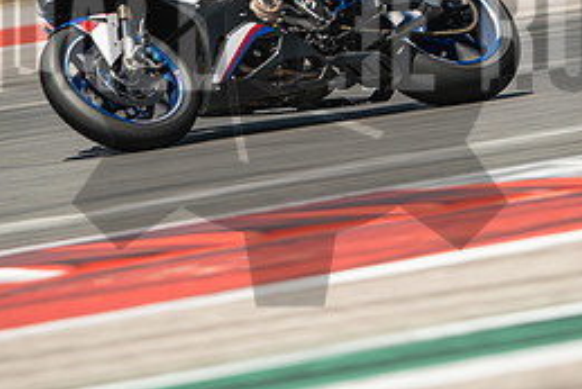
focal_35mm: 671
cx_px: 290
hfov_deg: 3.1
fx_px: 10853
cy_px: 33
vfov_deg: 2.1
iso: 160
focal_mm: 200
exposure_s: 1/250
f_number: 2.5
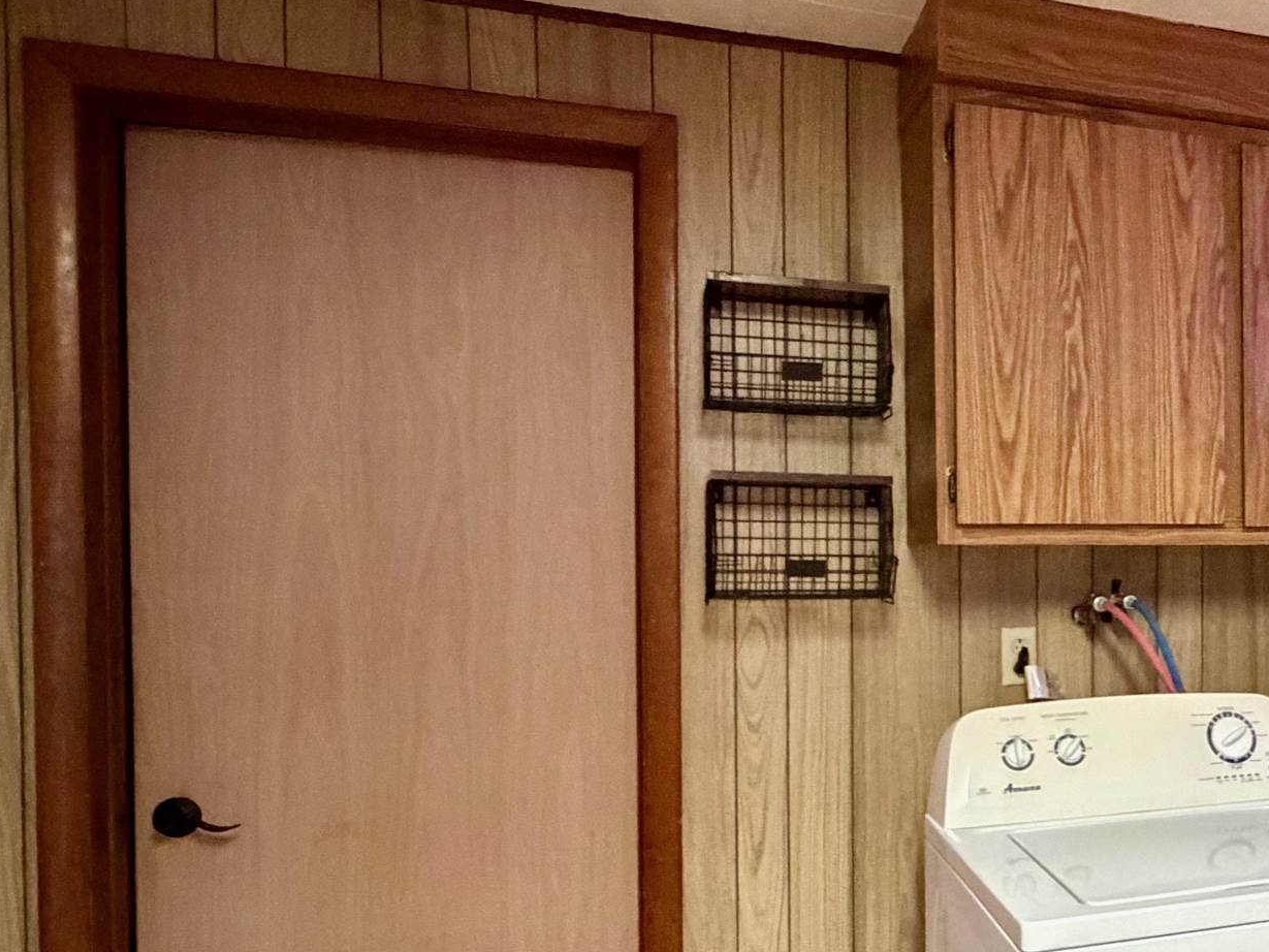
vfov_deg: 40.5
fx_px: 1283
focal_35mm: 35
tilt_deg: -0.6
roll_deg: +0.1
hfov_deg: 45.9
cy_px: 580
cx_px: 1212
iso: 1250
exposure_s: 1/60
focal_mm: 2.22
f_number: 2.2
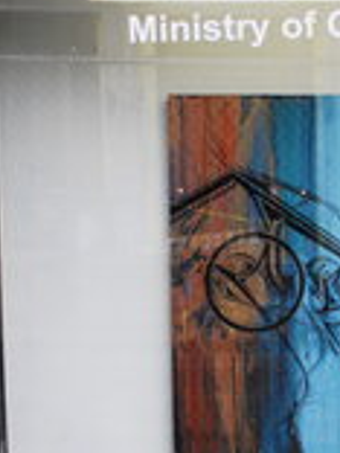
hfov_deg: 16.0
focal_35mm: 89
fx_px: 1166
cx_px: 392
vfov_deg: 21.9
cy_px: 296
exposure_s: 1/125
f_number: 3.8
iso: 200
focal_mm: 24
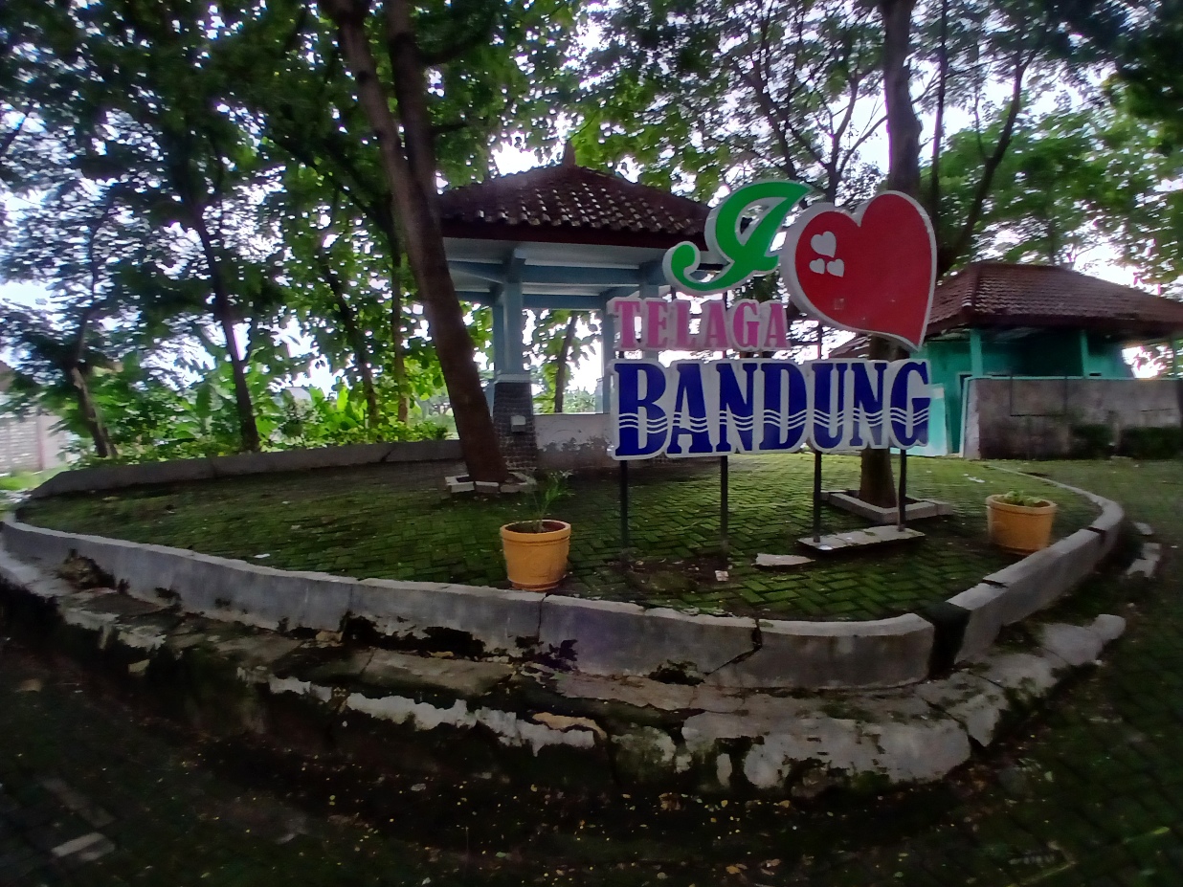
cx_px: 592
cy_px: 444
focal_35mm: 17
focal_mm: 1.4
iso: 80
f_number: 2.2
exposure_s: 1/33
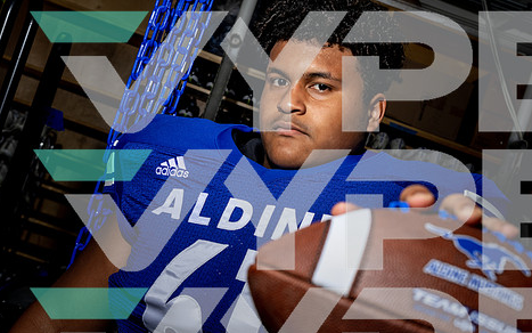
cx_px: 324
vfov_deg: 20.9
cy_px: 210
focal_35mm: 62
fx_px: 899
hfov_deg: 32.8
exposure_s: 1/125
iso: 100
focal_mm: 49
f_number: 8
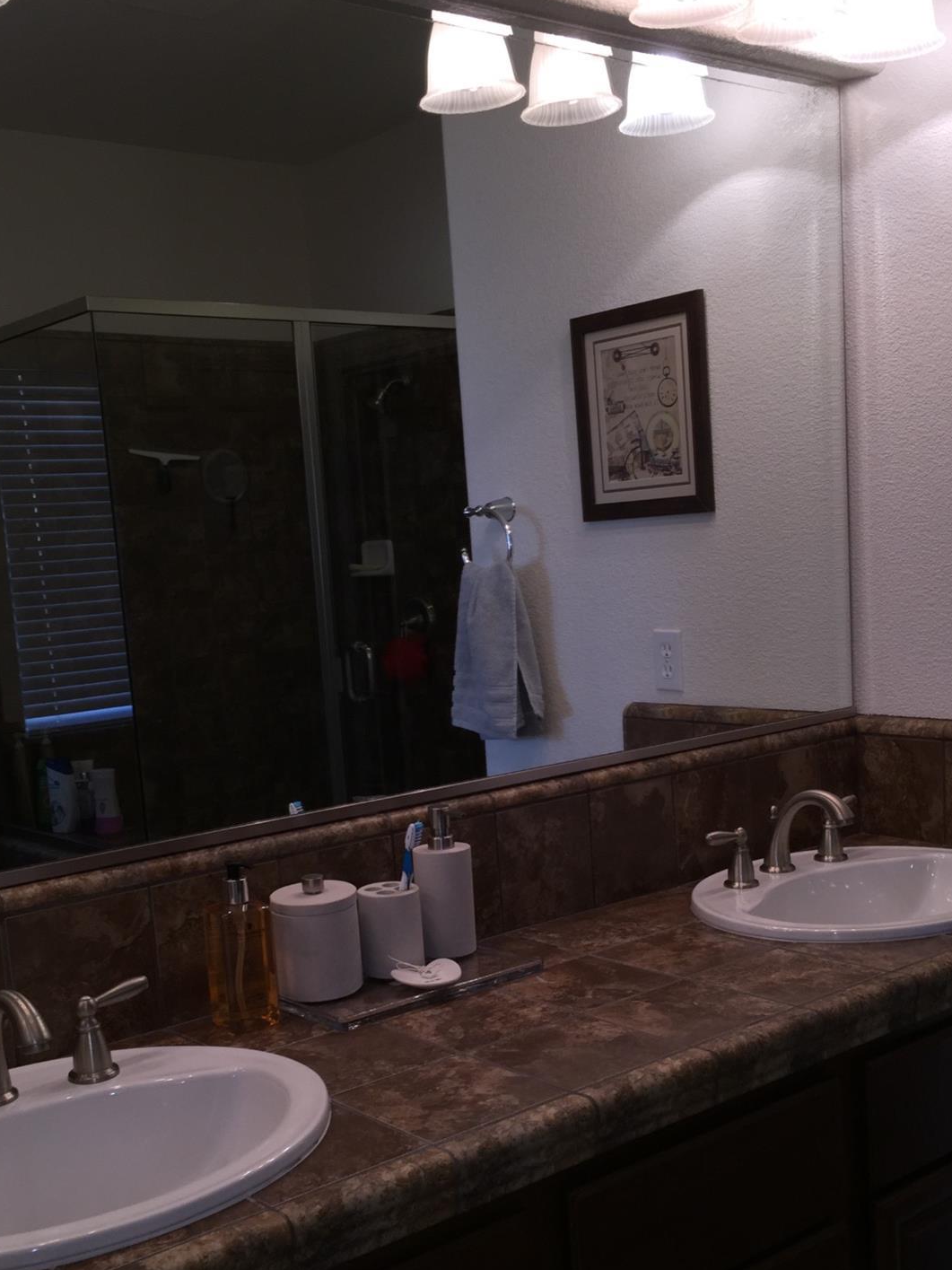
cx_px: 504
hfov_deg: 35.1
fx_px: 1504
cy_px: 764
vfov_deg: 45.5
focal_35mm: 41
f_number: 2.2
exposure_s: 1/60
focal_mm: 4.15
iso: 32
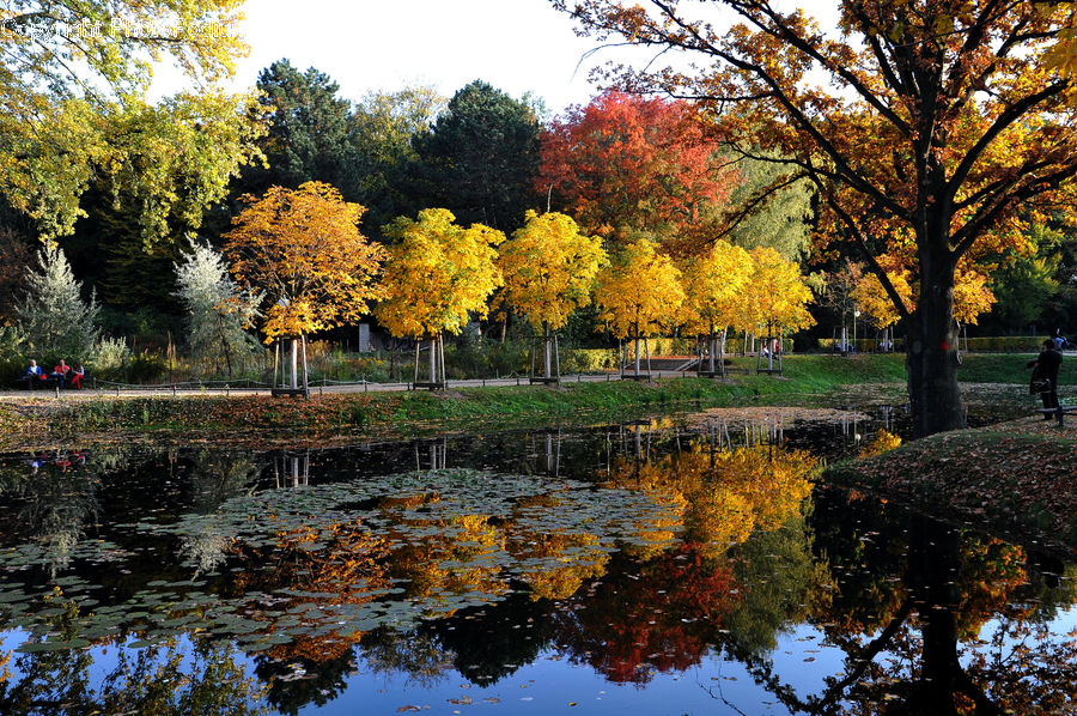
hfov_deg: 55.8
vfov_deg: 38.8
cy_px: 358
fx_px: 1016
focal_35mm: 34
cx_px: 538
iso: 800
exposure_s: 1/200
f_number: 7.1
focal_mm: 34
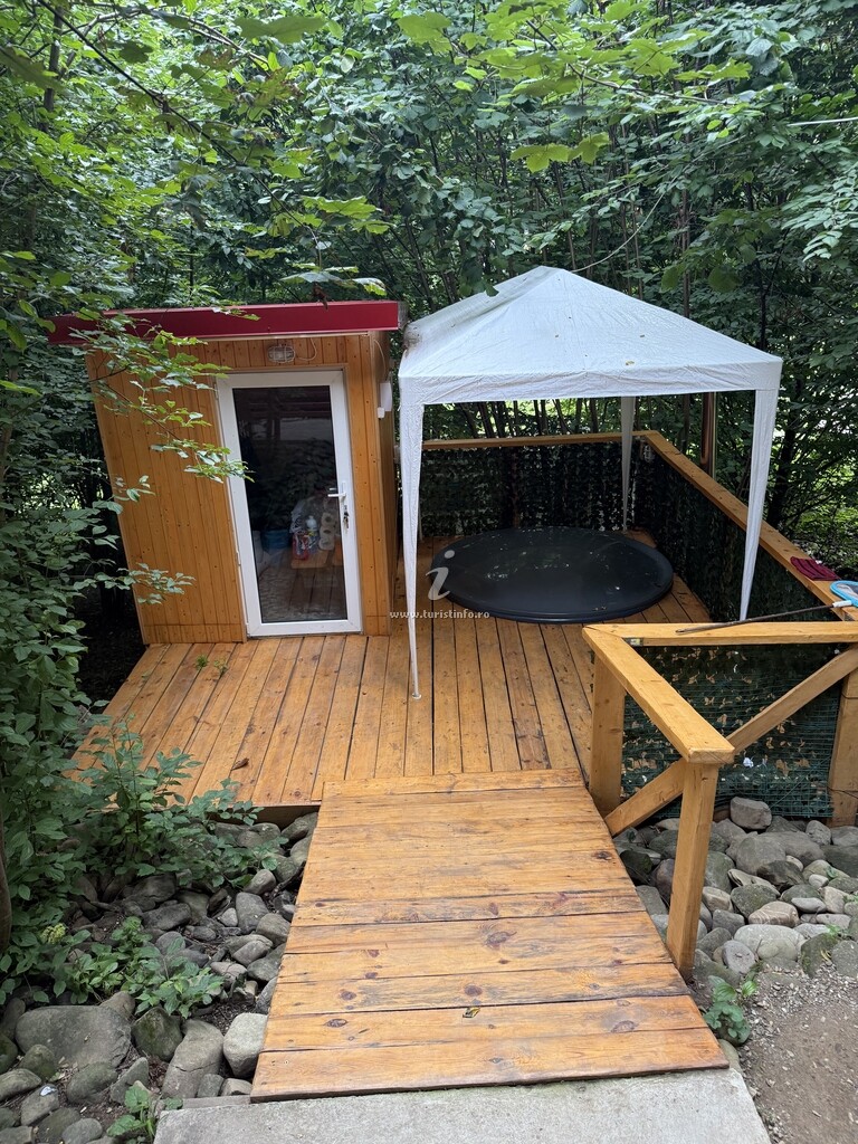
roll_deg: +1.5
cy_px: 572
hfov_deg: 56.8
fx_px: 793
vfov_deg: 71.6
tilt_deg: -21.5
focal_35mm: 24
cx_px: 429
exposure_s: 1/121
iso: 160
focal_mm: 6.76
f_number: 1.78
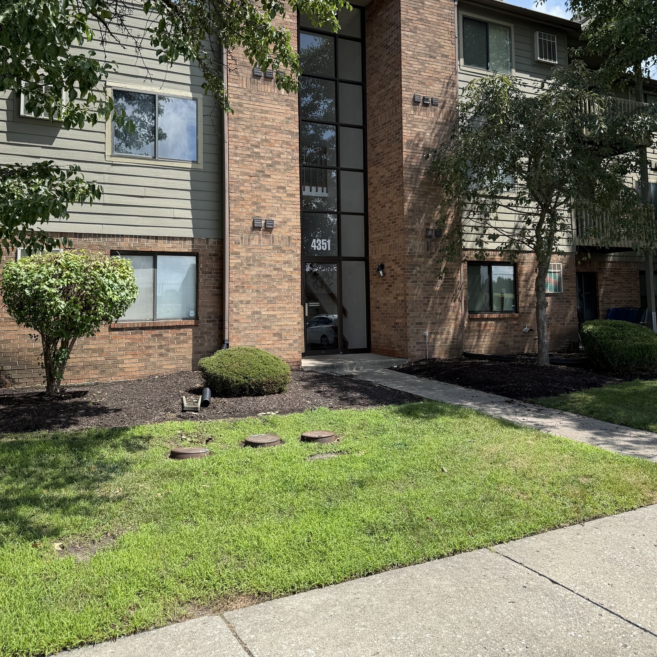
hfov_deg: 55.6
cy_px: 260
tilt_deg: +4.6
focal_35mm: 29
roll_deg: +0.3
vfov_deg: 55.2
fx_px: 623
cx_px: 335
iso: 80
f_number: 1.78
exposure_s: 1/2299
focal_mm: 6.76
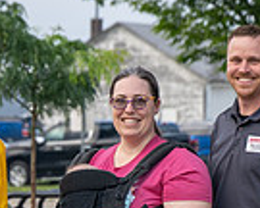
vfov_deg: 4.0
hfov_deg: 5.0
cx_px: -4
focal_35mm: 389
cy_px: 131
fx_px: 2993
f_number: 4
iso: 320
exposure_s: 1/320
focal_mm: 70
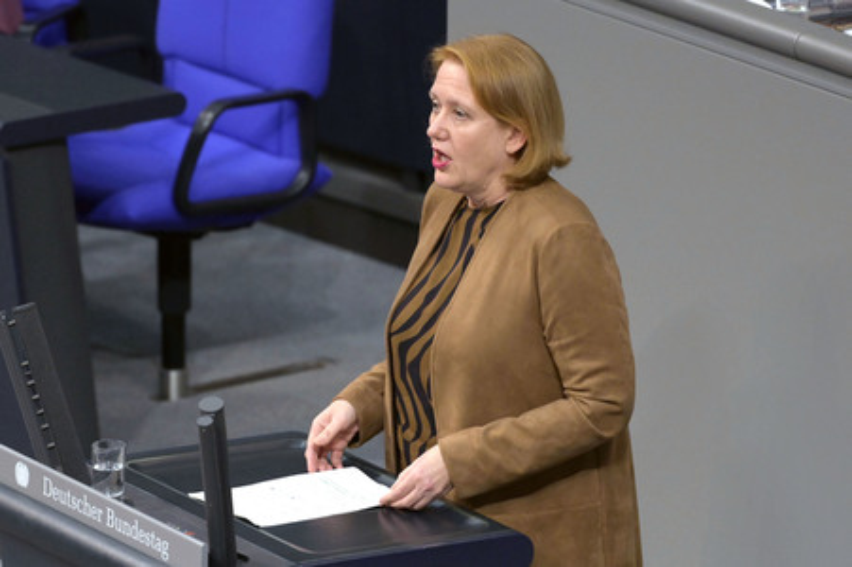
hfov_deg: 6.7
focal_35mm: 310
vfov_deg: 4.4
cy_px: 284
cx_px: 426
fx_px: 7331
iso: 10000
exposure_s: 1/320
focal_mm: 310
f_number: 5.6
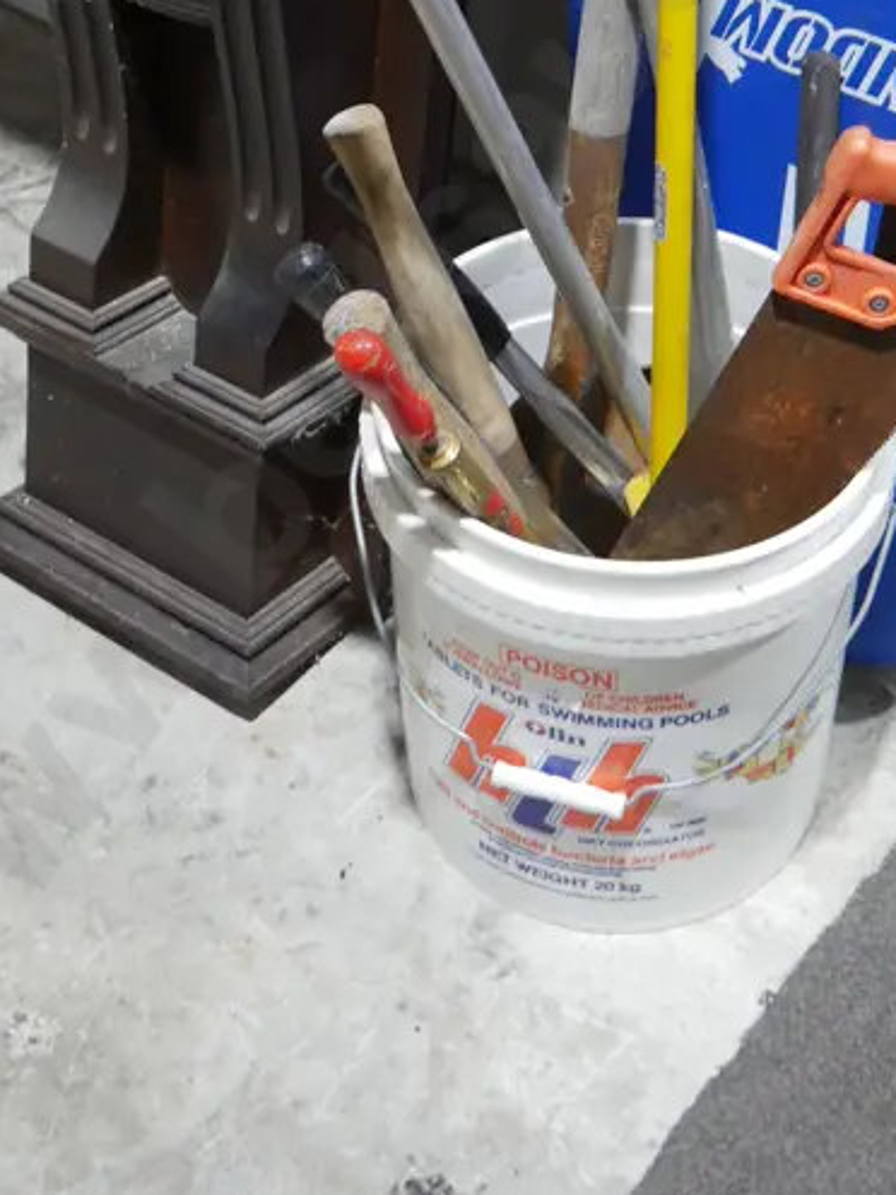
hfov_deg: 22.1
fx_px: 2278
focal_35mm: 66
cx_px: 614
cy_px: 34
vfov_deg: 27.9
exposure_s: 1/60
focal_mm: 16
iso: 400
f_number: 3.6
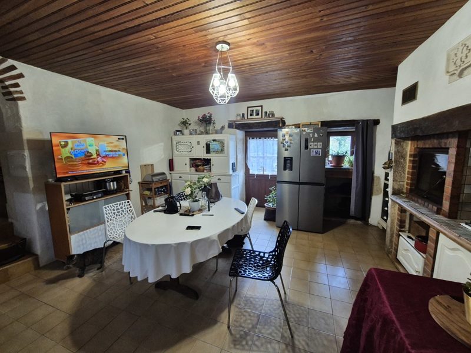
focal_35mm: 13
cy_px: 176
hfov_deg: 106.2
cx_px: 236
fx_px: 177
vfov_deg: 89.9
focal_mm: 2.2
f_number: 2.2
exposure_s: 1/50
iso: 400
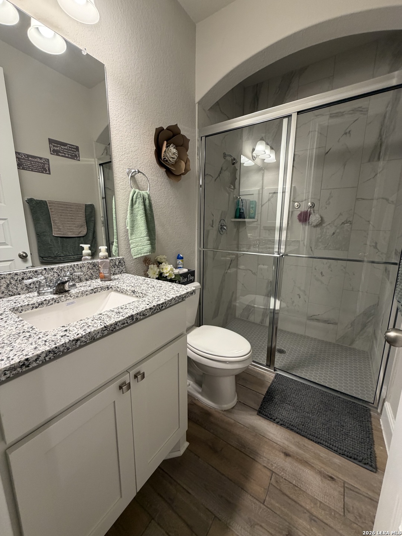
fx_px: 217
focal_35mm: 14
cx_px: 201
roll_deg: +0.2
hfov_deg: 85.7
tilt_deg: -11.7
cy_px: 268
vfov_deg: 102.1
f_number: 2.2
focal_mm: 2.22
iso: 200
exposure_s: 1/60
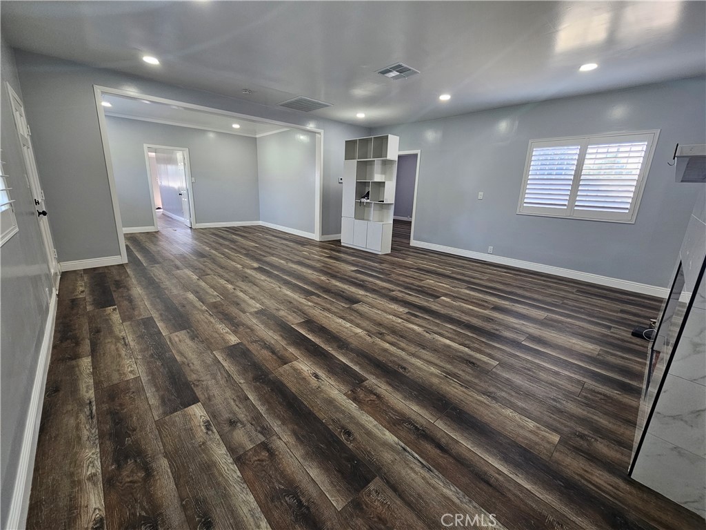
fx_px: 265
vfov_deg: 89.9
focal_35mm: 13
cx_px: 353
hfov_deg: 106.2
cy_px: 265
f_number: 2.2
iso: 125
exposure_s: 1/60
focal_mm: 2.2
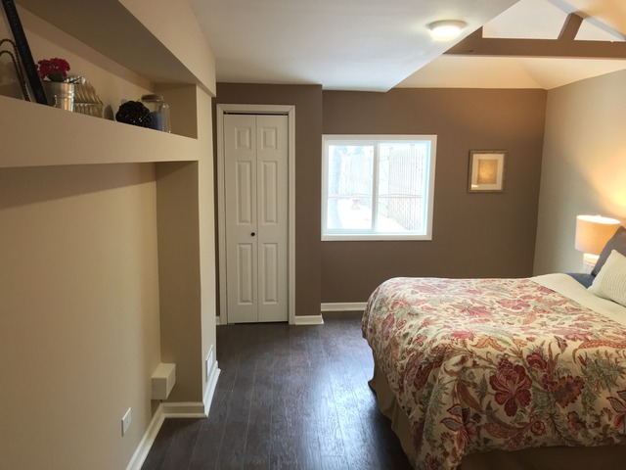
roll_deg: -0.8
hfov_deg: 61.7
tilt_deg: -8.5
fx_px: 524
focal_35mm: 29
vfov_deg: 48.2
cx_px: 313
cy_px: 235
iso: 200
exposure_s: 1/24
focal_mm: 4.15
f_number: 2.2
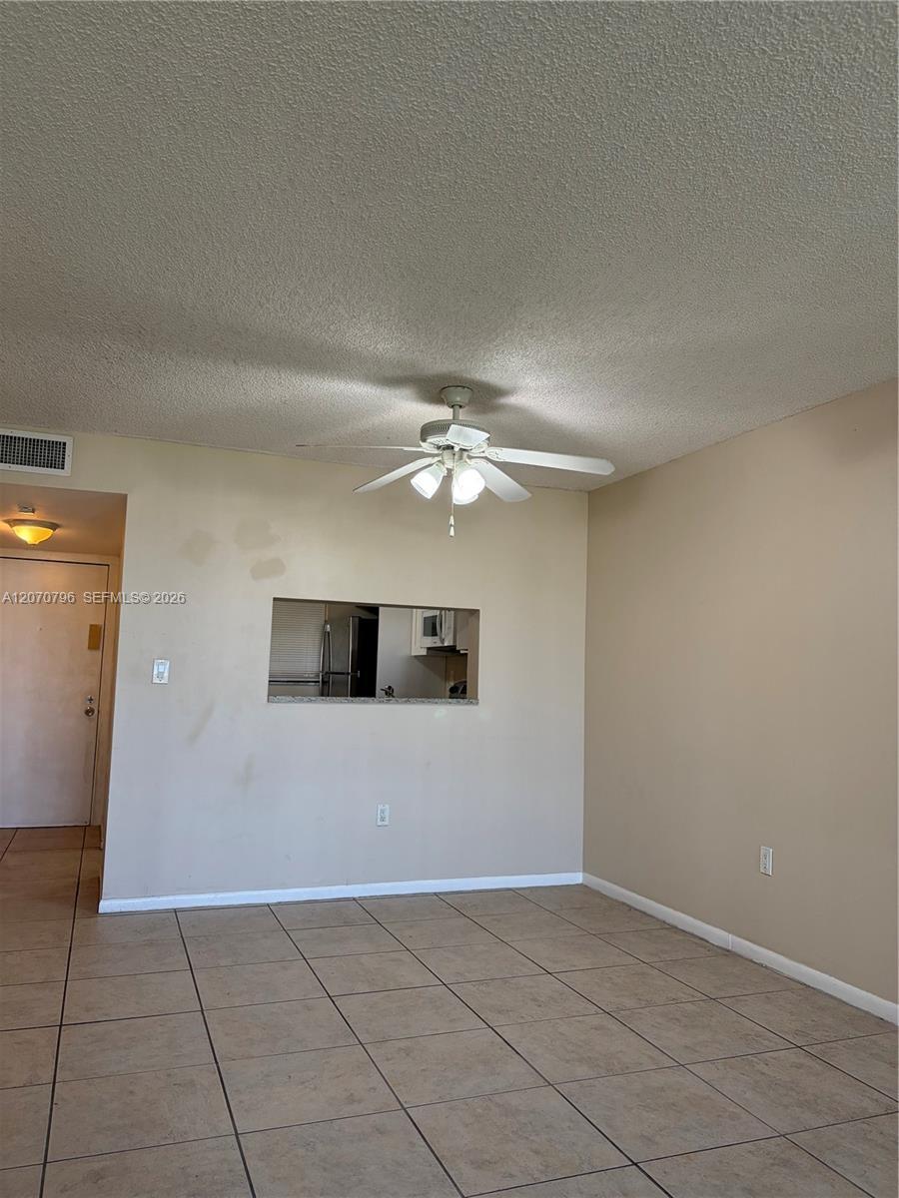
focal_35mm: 26
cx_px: 450
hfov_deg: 53.1
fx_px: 900
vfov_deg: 67.3
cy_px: 599
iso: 160
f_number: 1.6
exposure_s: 1/120
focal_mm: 5.96
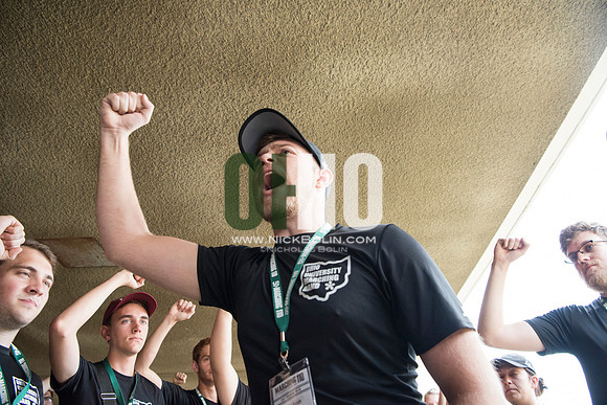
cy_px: 202
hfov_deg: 73.7
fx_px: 405
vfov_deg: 53.2
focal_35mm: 24
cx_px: 304
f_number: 5
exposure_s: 1/320
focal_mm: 24
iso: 2500
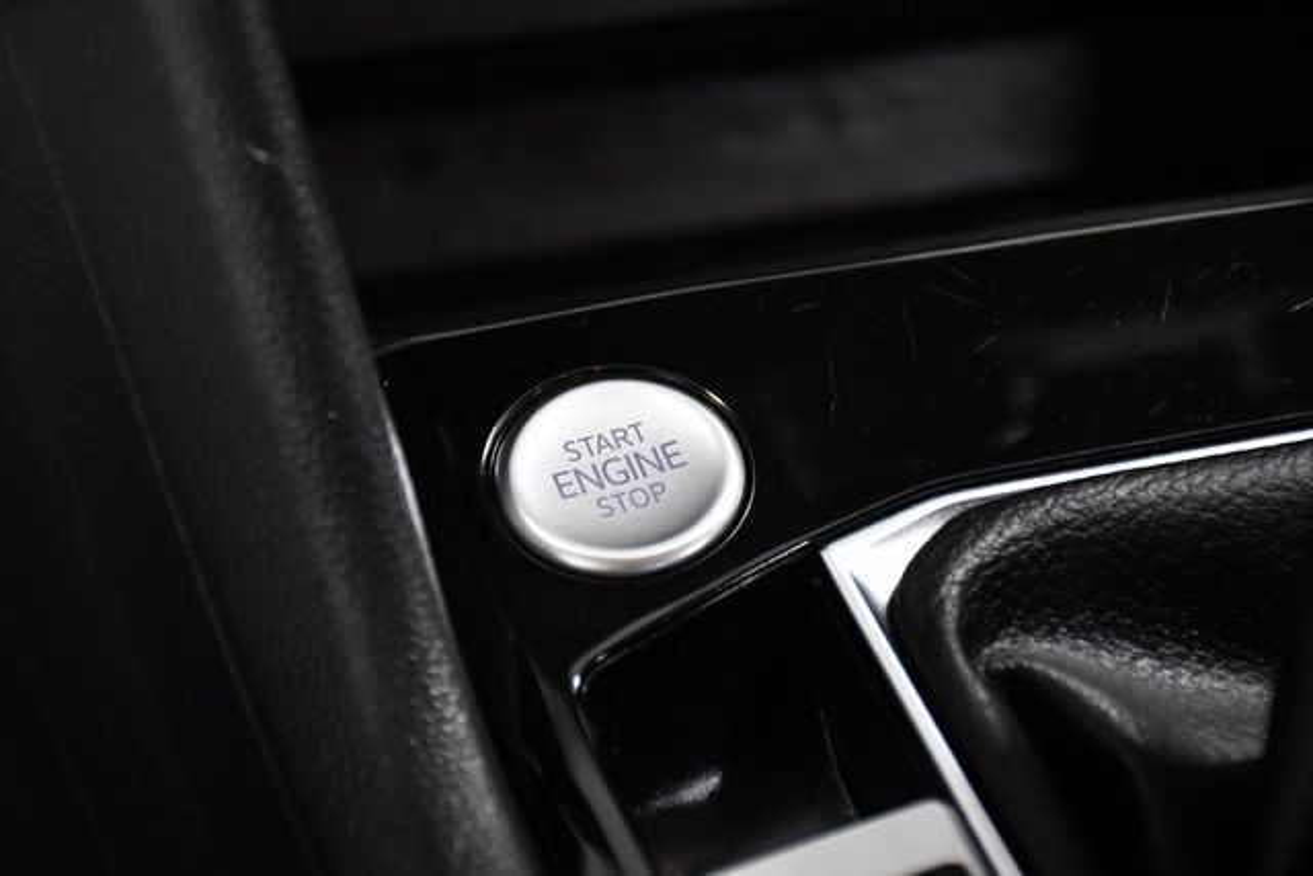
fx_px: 4377
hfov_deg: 17.1
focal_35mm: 120
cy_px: 438
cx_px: 656
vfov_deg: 11.4
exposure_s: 1/125
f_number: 5.3
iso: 2500
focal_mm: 80
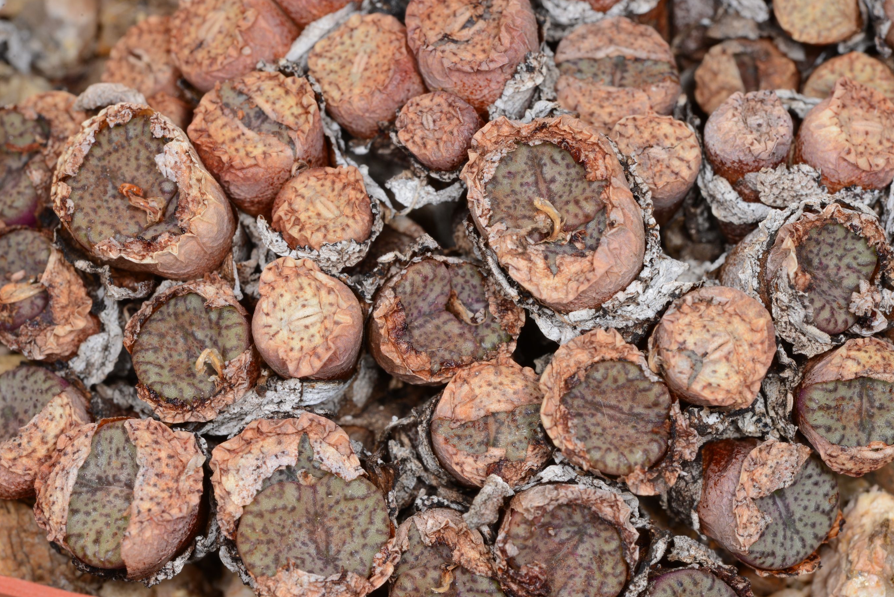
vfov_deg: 13.7
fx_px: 2484
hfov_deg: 20.4
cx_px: 463
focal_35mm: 100
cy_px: 293
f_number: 25
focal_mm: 90
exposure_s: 1/200
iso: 200
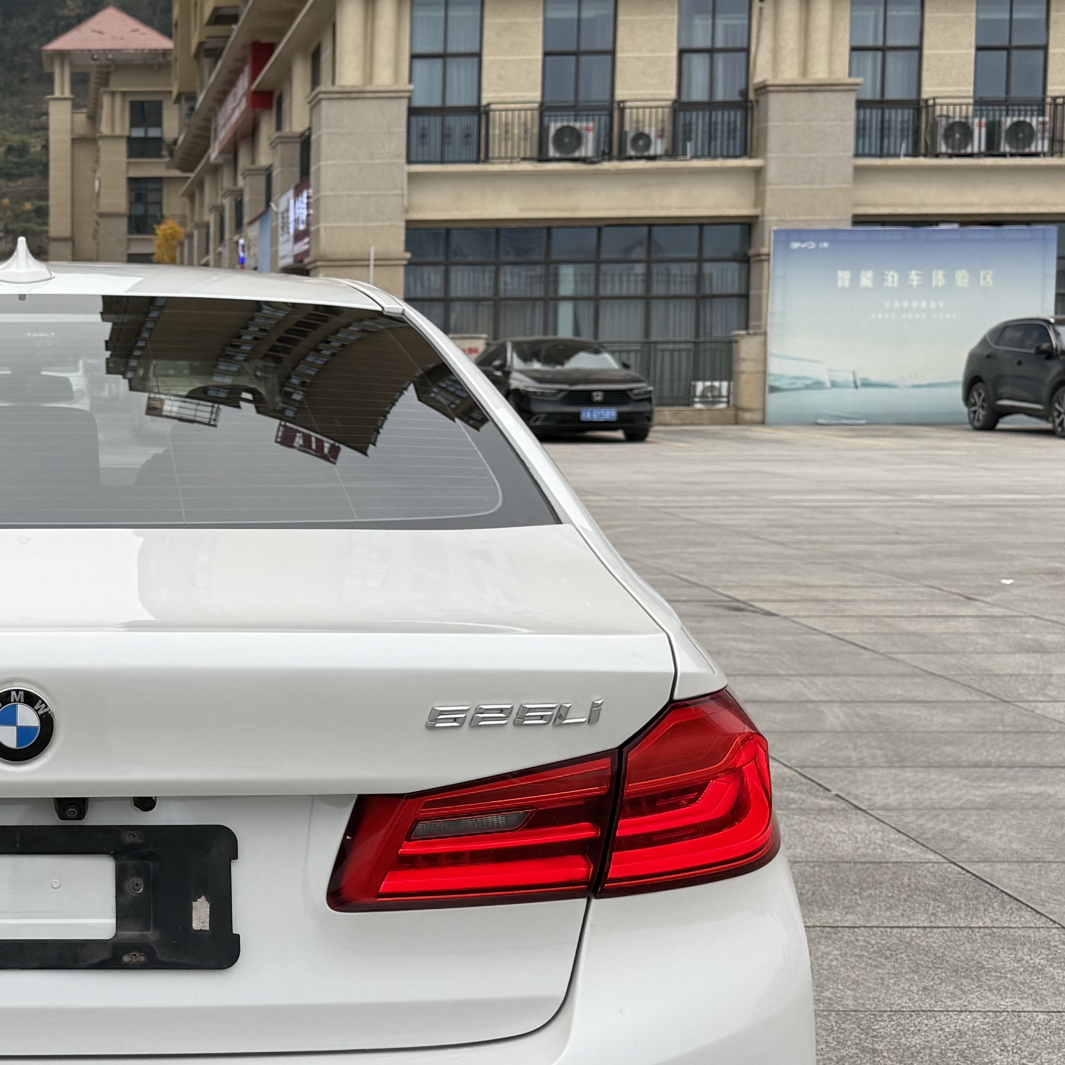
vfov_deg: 29.1
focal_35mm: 59
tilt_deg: -3.0
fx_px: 2054
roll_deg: +0.4
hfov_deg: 27.6
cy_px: 533
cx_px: 37
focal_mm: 6.76
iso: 80
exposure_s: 1/992
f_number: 1.78
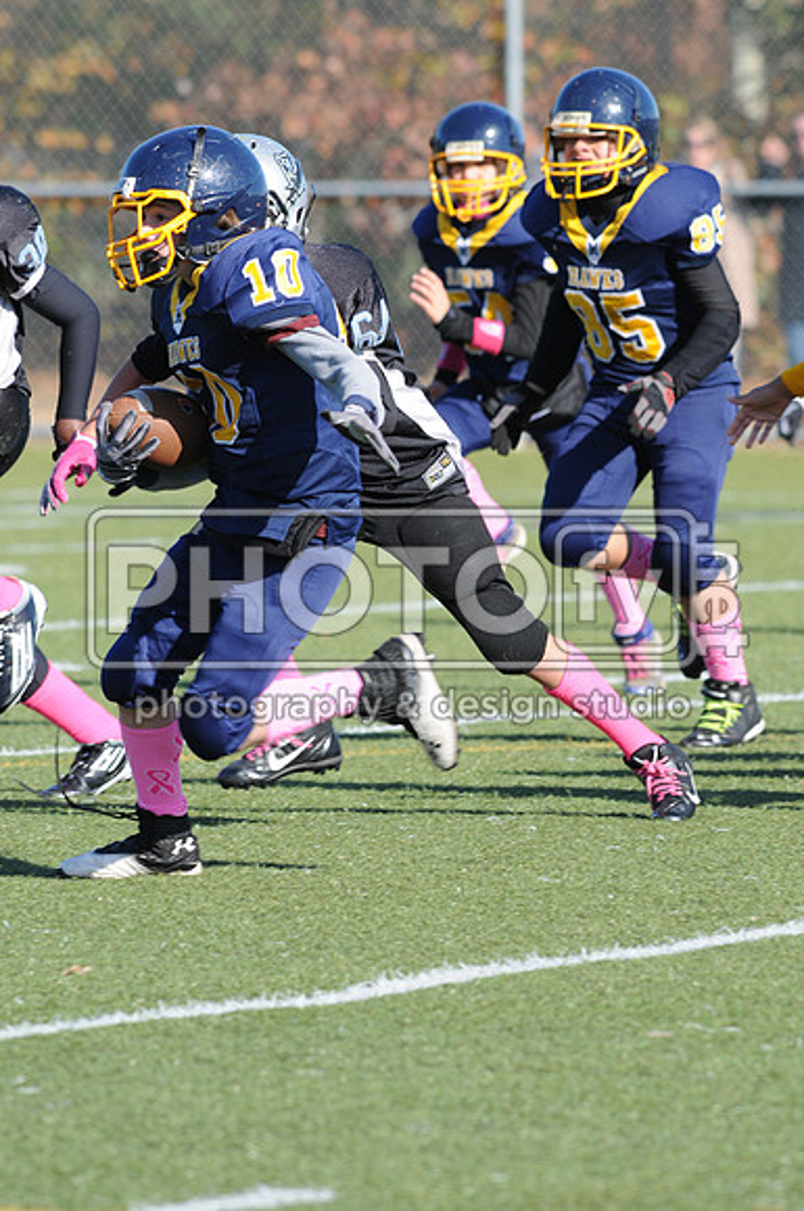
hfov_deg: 3.0
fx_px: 15119
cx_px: 402
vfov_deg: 4.6
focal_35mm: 450
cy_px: 606
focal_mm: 300
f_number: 6.3
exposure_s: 1/500
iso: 200
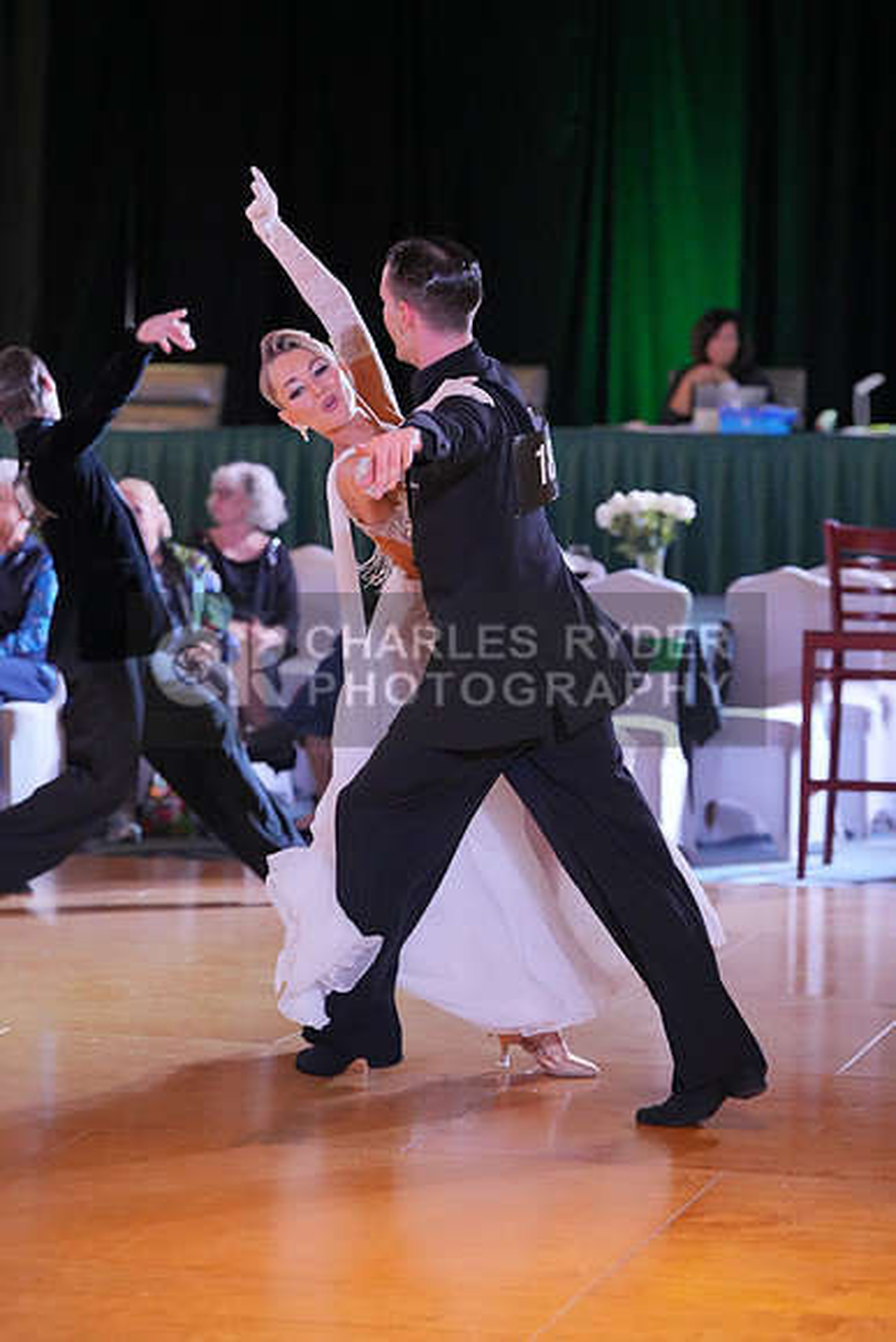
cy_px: 671
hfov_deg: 12.7
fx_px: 4029
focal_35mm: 108
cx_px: 448
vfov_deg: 18.9
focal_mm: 108
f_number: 3.5
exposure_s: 1/500
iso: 5000
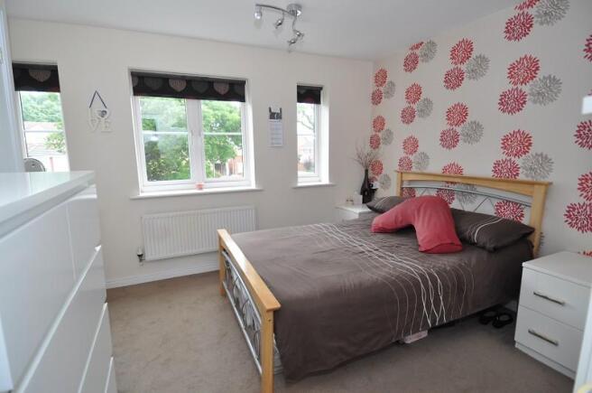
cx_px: 296
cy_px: 196
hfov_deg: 90.1
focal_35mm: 18
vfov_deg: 67.2
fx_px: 295
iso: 400
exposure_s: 1/100
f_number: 5
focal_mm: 12
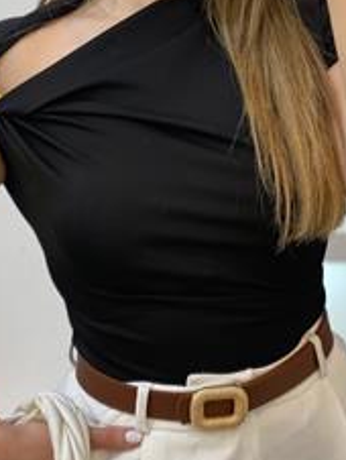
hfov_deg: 15.6
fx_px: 1264
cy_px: 80
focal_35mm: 95
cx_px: 161
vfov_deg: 20.4
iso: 100
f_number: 2
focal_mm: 6
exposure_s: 1/100
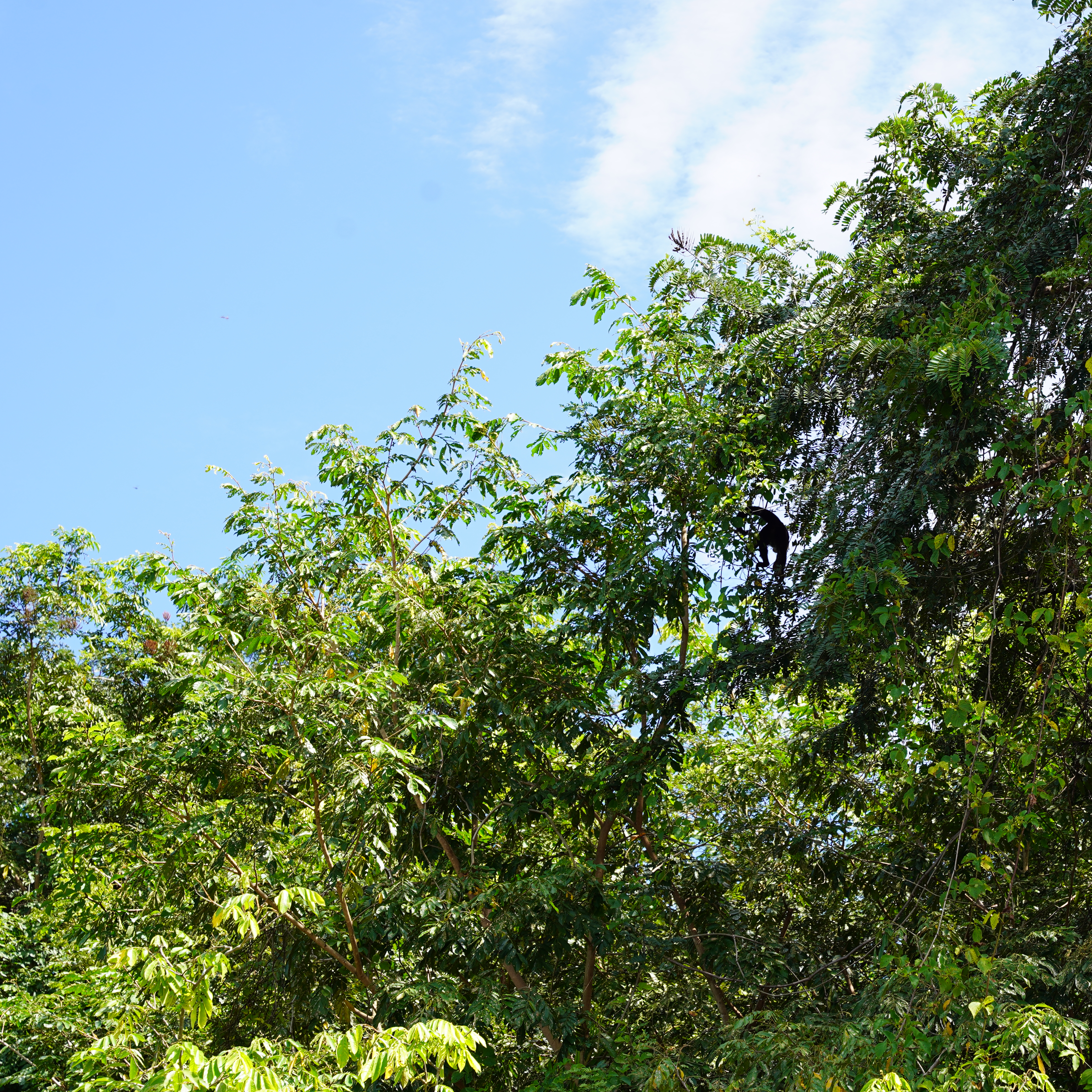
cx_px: 771
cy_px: 546
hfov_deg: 20.1
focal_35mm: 86
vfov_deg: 20.2
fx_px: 3066
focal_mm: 66.7
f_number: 7.1
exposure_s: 1/125
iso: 100
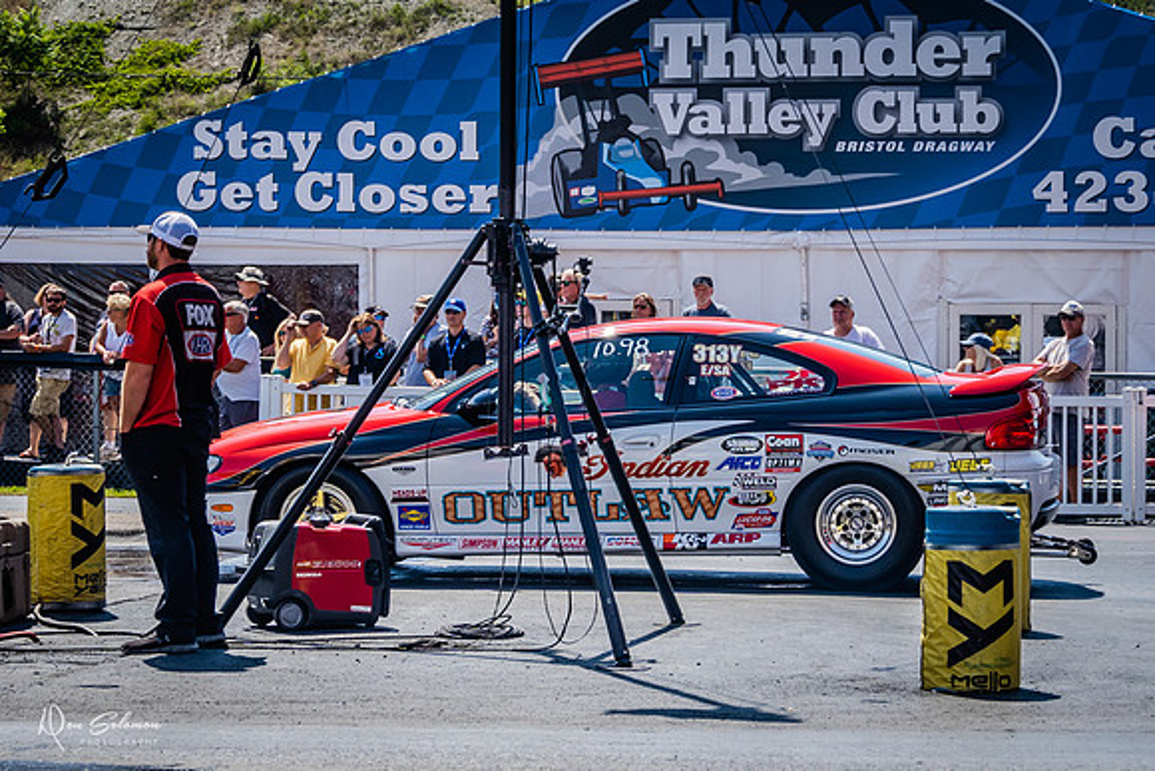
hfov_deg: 17.8
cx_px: 667
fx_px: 3690
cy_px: 328
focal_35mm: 115
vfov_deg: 11.9
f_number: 5.6
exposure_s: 1/400
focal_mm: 40
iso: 100
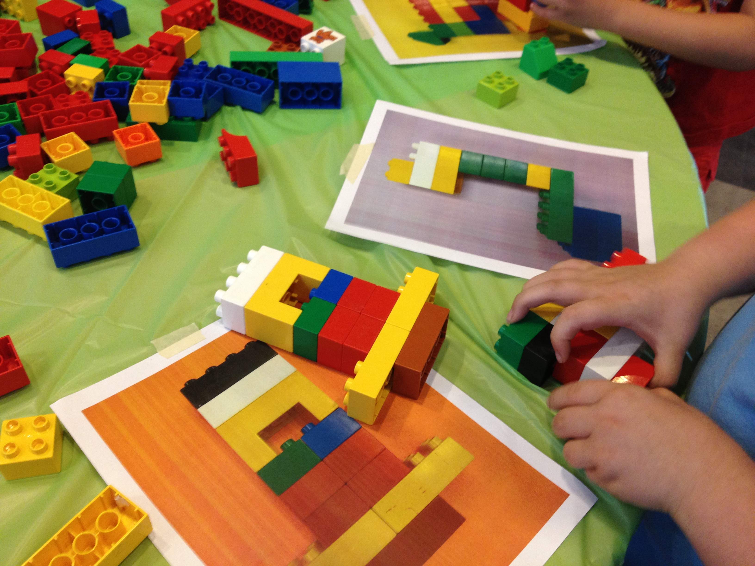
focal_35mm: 35
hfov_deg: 52.6
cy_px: 283
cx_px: 378
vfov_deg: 40.7
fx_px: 763
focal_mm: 4.28
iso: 125
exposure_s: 1/20
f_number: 2.4
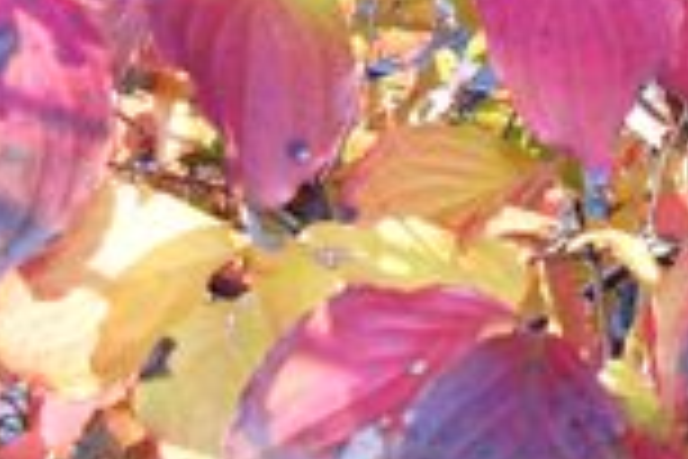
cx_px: 719
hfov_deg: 21.7
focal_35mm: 90
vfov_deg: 15.0
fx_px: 1720
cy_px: 25
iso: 50
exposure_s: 1/93.2
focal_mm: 5.8
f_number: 2.8
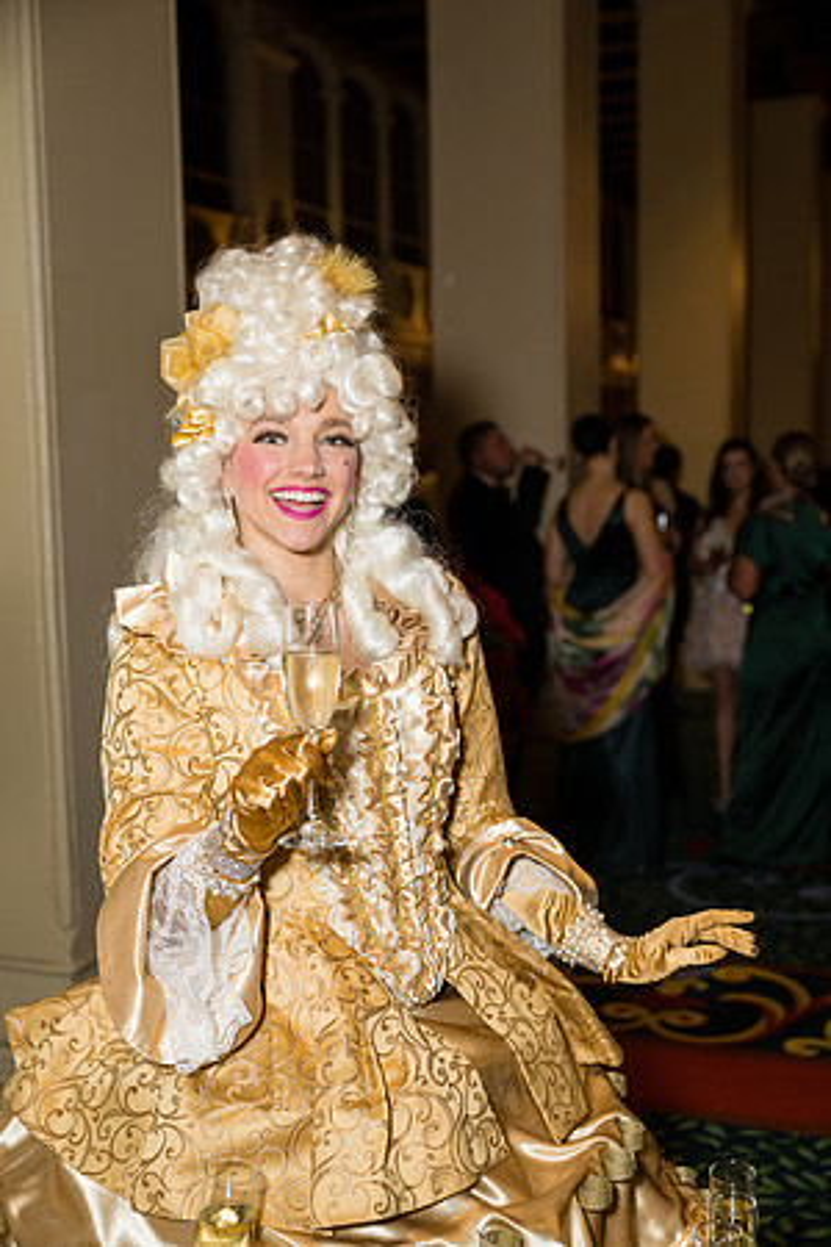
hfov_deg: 30.5
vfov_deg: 44.5
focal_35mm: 44
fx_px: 1523
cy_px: 624
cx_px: 416
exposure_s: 1/200
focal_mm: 44
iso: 800
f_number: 3.2
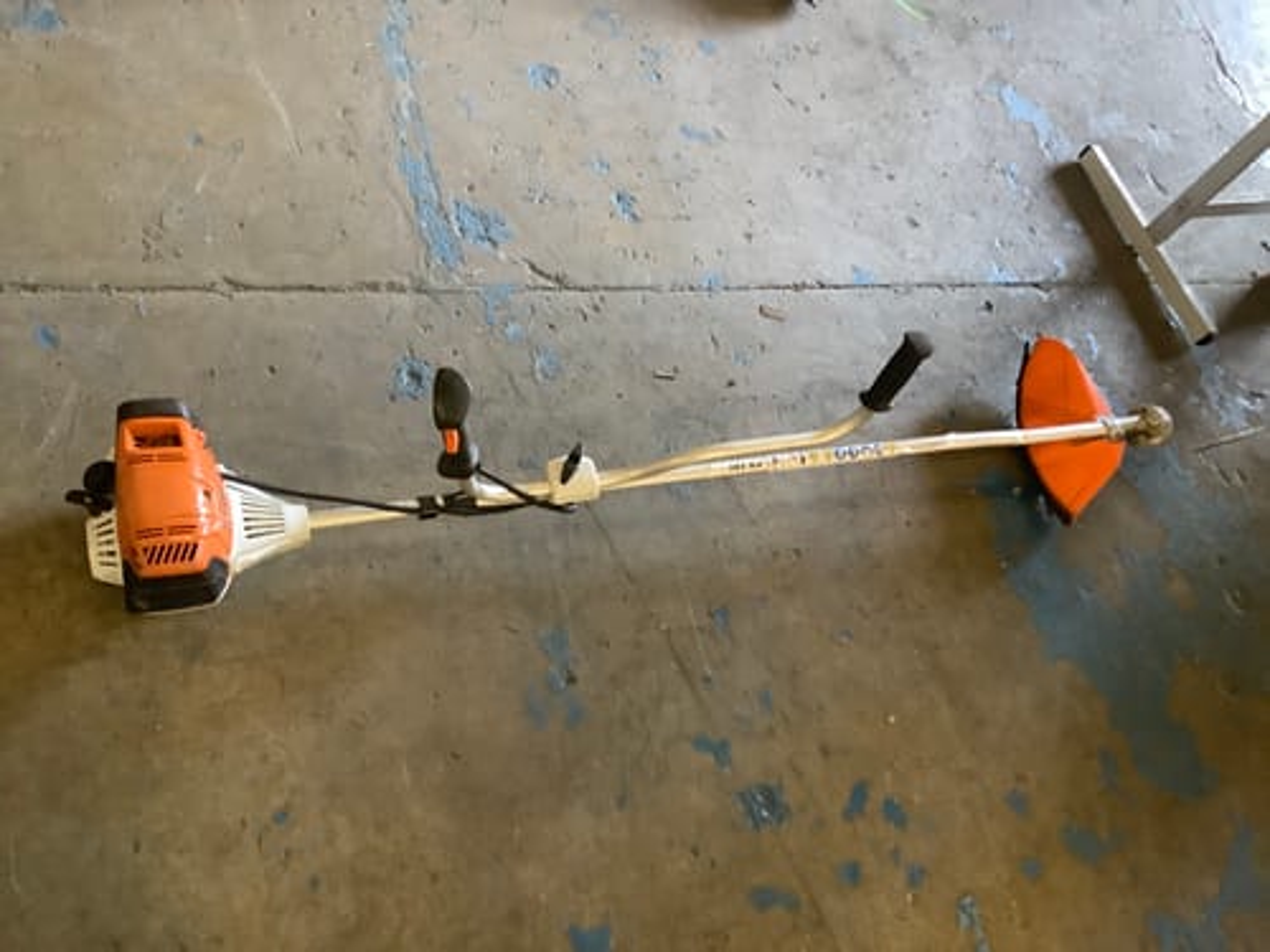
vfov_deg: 45.4
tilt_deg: -58.1
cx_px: 635
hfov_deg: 58.4
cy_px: 476
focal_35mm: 31
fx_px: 1137
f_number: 2.4
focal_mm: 3.3
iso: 320
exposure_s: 1/33
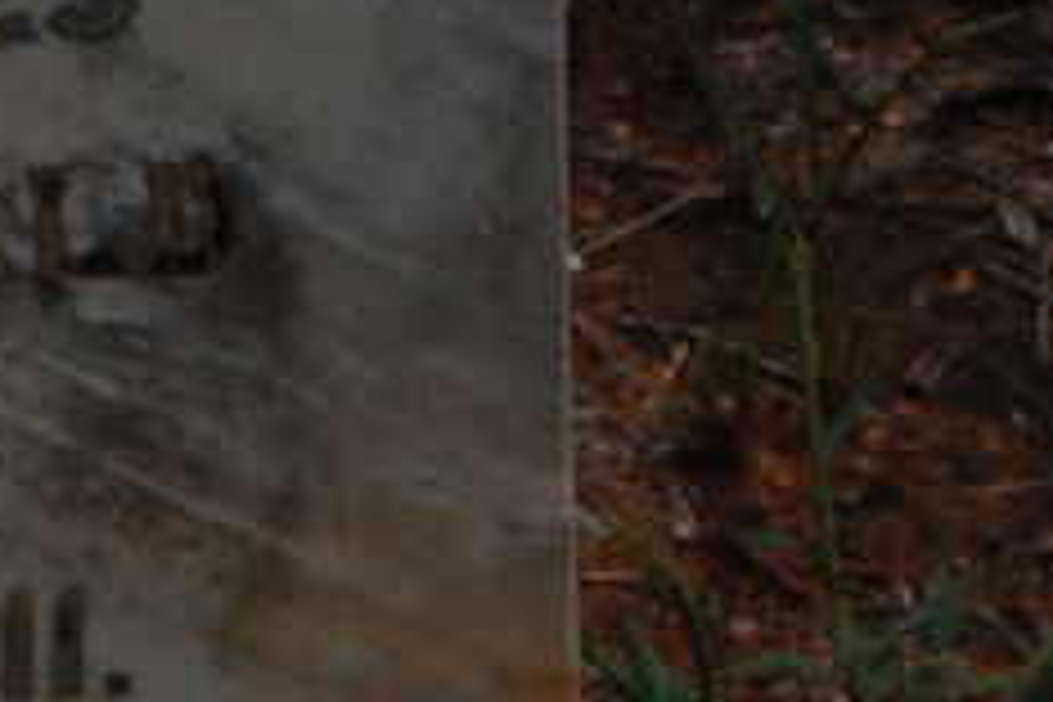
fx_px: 16296
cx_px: -608
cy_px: -70
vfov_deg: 2.5
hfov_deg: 3.7
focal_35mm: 557
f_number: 18
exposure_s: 1/160
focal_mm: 85
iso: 400
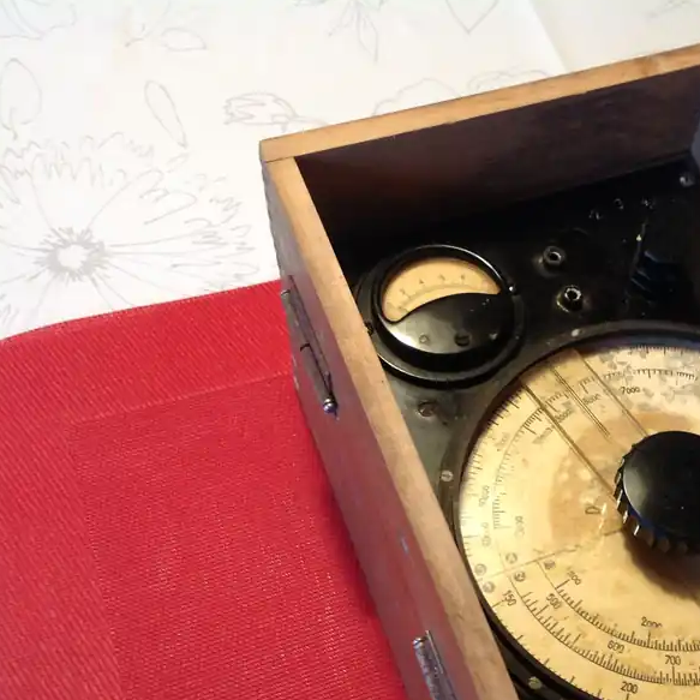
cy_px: 444
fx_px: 1213
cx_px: 531
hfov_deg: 31.6
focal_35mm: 53
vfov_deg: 32.0
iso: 80
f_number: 2.4
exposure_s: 1/15
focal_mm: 4.28
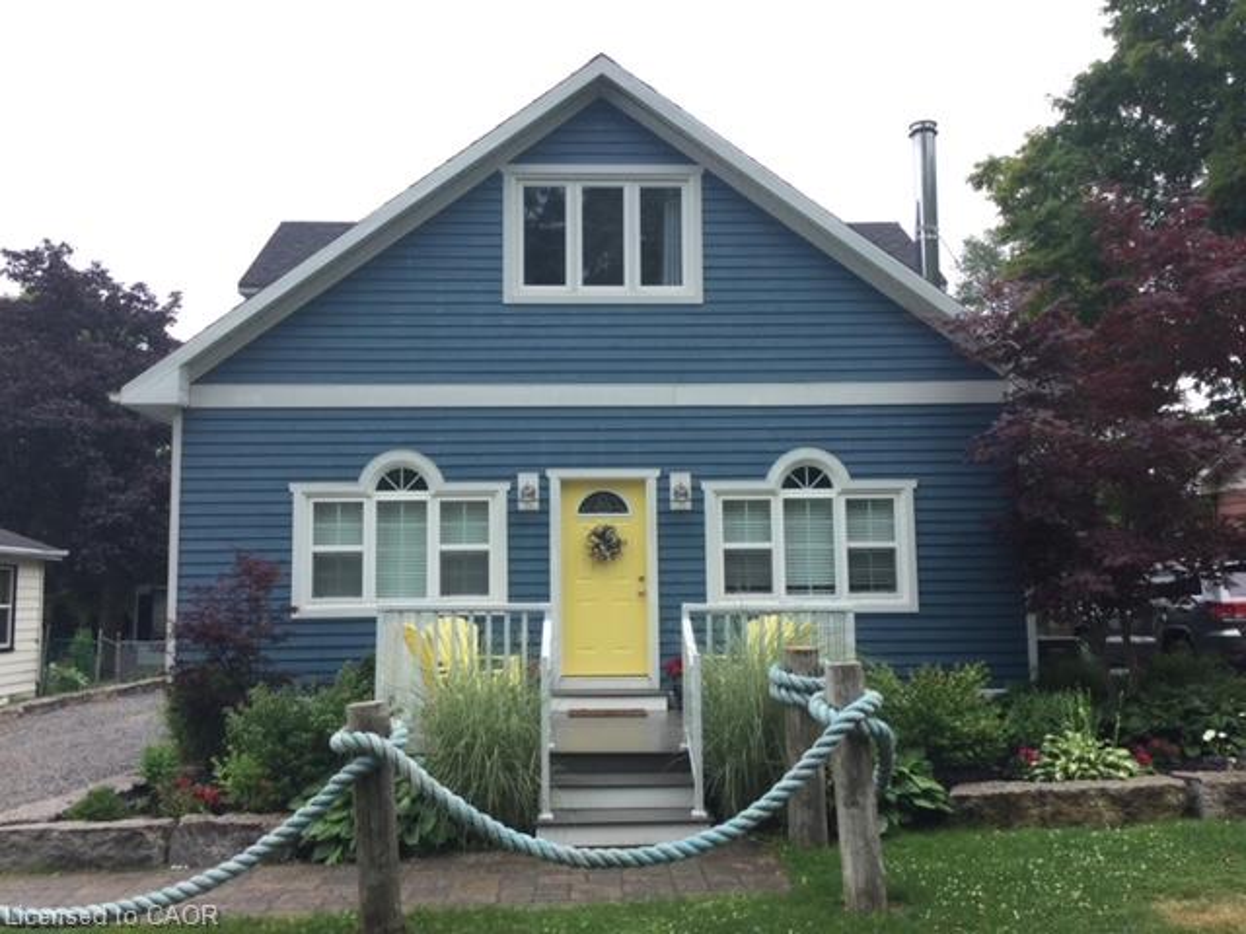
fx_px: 1116
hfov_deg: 58.4
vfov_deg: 45.4
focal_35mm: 31
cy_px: 467
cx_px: 623
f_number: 2.4
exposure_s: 1/397
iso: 25
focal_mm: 3.3
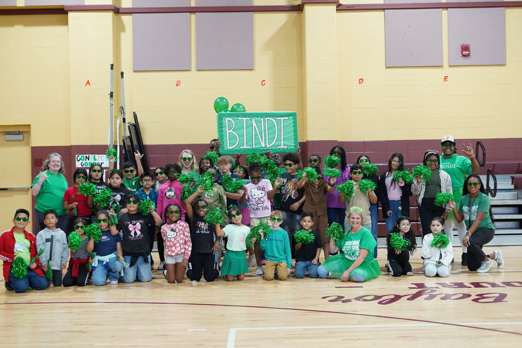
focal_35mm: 50
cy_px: 174
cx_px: 261
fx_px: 725
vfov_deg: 27.0
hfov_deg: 39.6
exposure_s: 1/100
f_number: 2.5
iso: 1000
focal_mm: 50
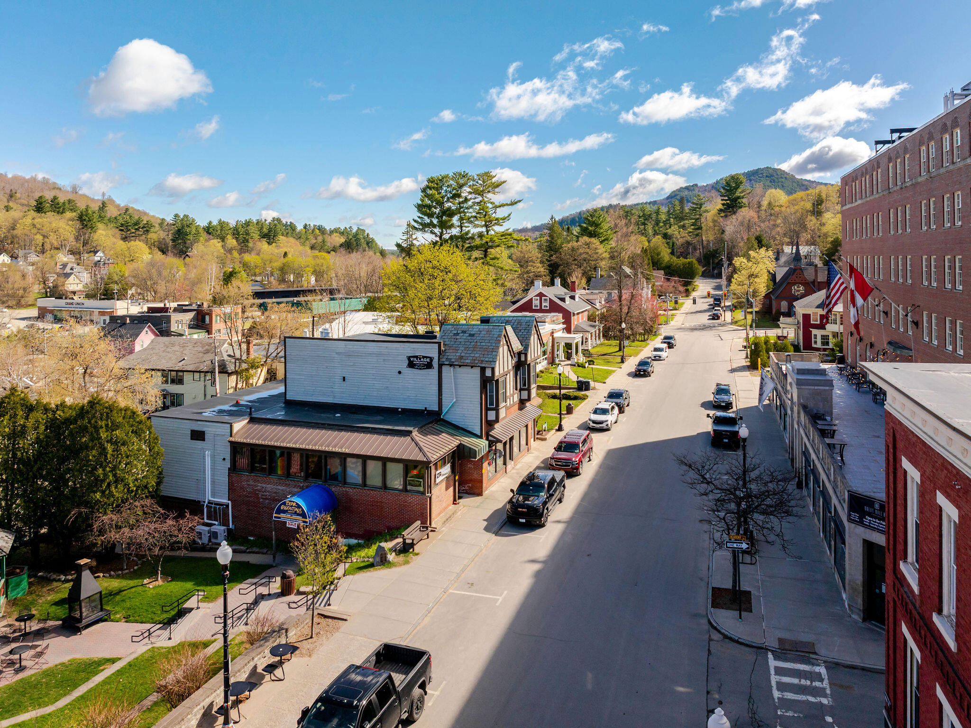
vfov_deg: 56.8
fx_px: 673
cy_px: 364
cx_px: 486
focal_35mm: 24
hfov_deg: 71.6
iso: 100
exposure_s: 1/1000
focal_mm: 12.29
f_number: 4
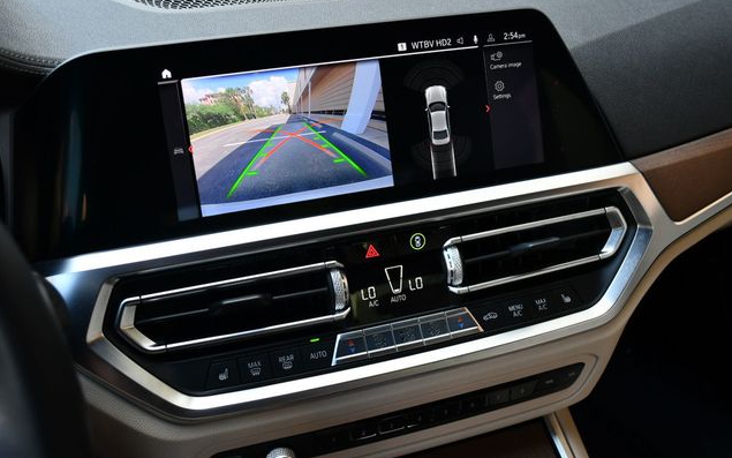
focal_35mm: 37
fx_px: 738
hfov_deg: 52.7
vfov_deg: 34.4
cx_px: 367
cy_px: 223
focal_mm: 18
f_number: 3.5
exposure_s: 1/250
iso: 450
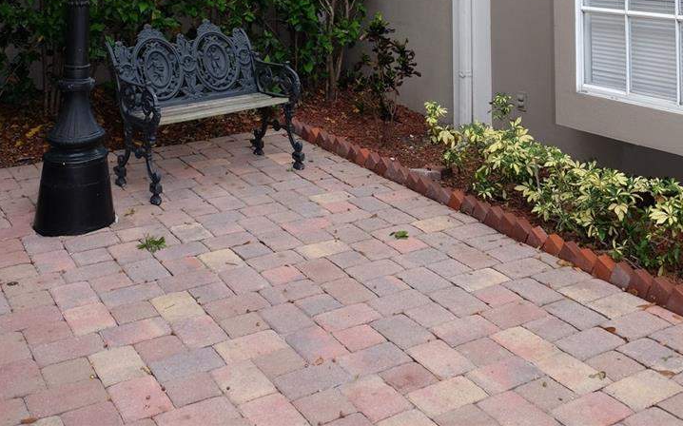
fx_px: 856
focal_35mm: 46
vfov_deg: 24.1
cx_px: 378
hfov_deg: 43.4
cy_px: -144
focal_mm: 18
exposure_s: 1/60
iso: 200
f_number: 5.6
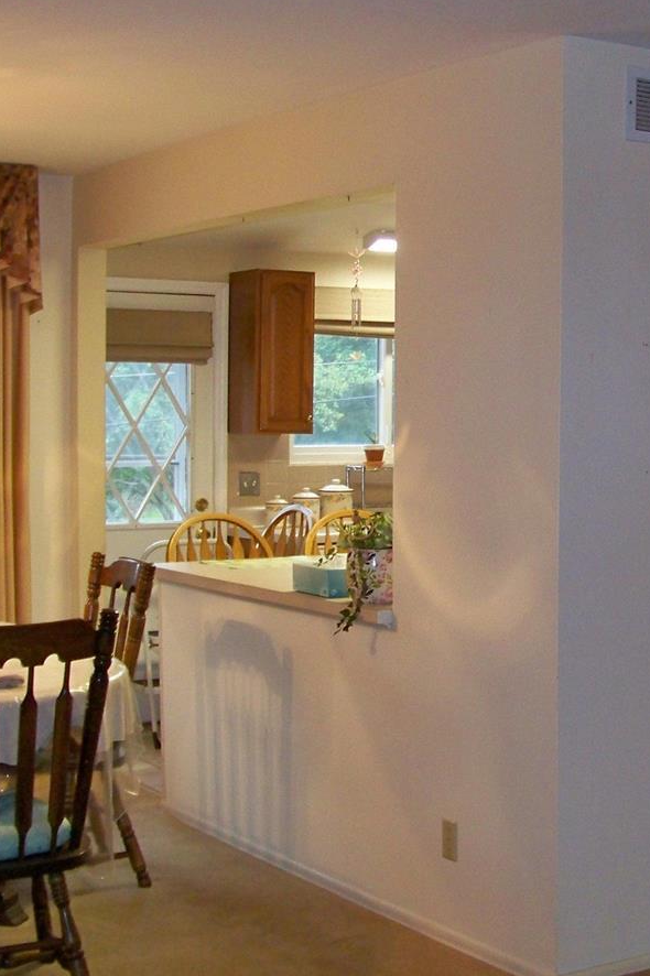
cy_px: 474
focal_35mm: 62
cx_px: 542
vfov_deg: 32.4
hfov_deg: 21.6
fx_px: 1680
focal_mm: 5.85
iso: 200
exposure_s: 1/30
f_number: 2.8
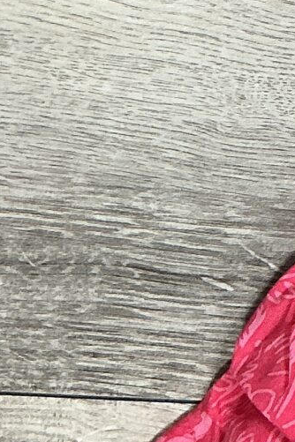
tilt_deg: -83.7
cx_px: 745
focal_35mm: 154
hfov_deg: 8.1
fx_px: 1893
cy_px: 11
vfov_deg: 13.2
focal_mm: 3
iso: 50
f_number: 1.8
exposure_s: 1/50
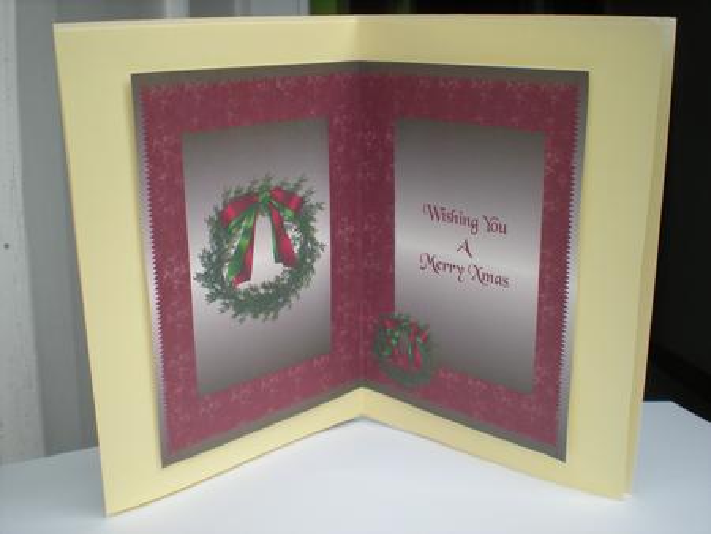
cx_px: 356
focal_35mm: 38
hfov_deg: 49.0
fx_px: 781
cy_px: 267
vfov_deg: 37.8
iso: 64
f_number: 4.6
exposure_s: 1/187
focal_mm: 6.3
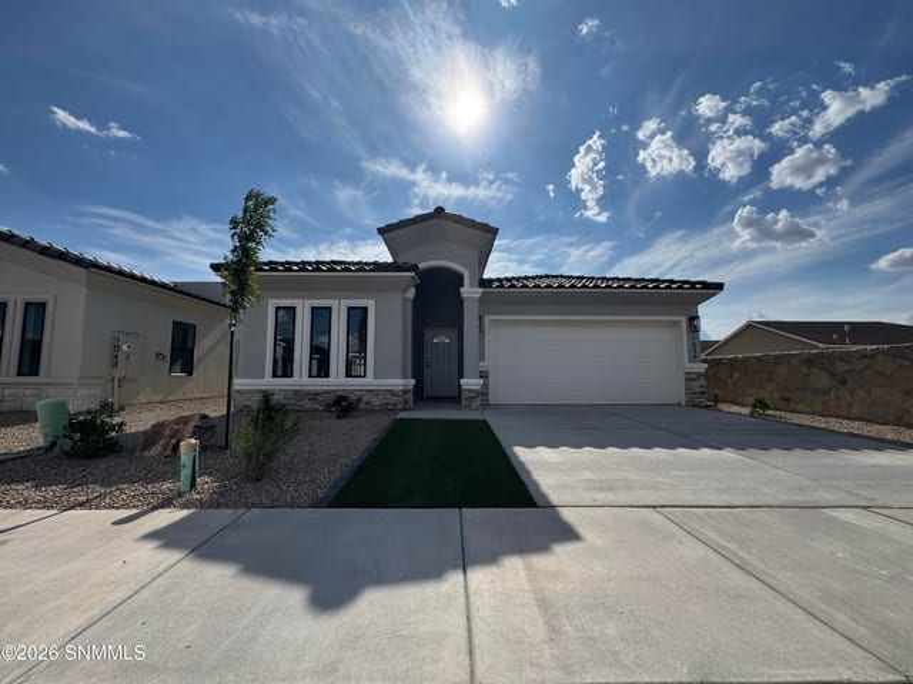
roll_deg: +0.1
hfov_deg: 102.1
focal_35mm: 14
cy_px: 342
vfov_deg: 85.7
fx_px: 369
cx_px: 456
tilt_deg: +5.1
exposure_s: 1/3247
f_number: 2.2
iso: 50
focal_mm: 2.22
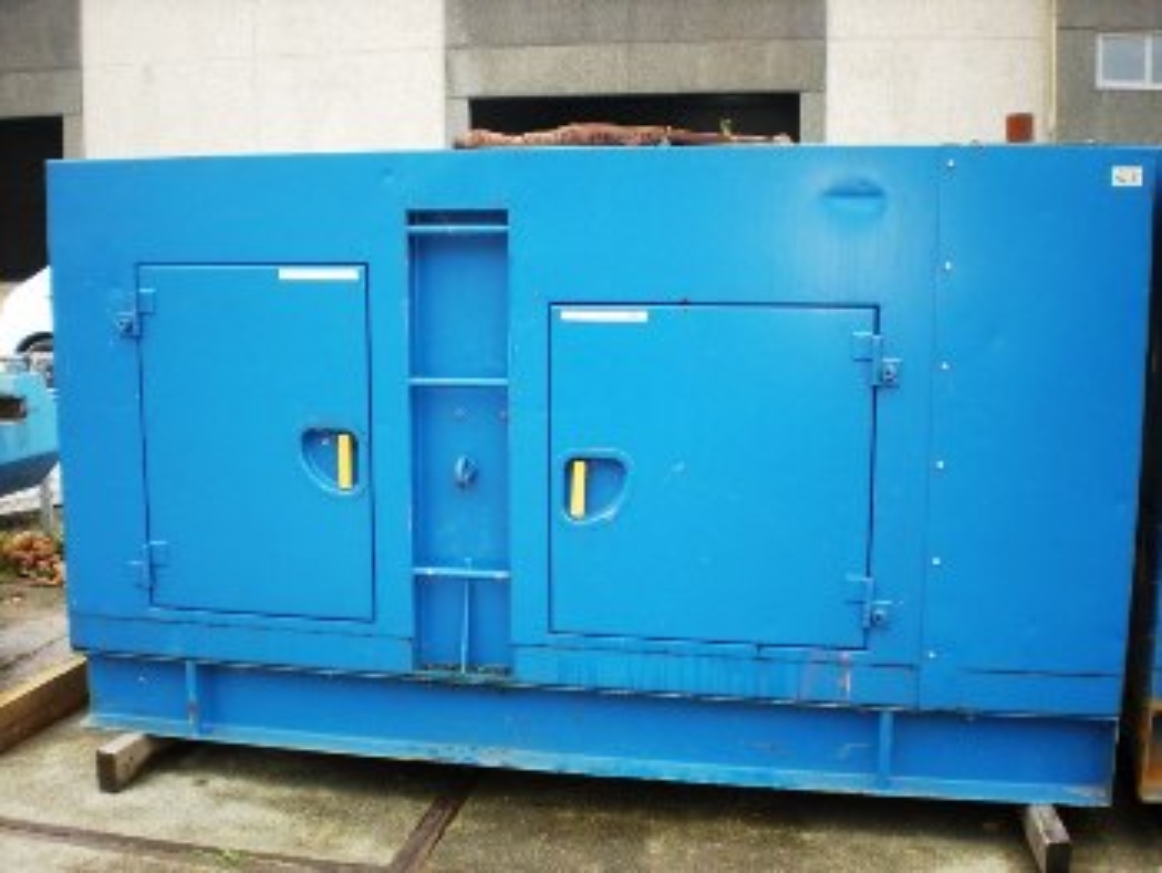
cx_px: 581
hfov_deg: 48.9
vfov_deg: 37.8
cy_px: 436
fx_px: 1276
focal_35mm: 38
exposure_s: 1/58
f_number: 3.1
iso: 73
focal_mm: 6.3
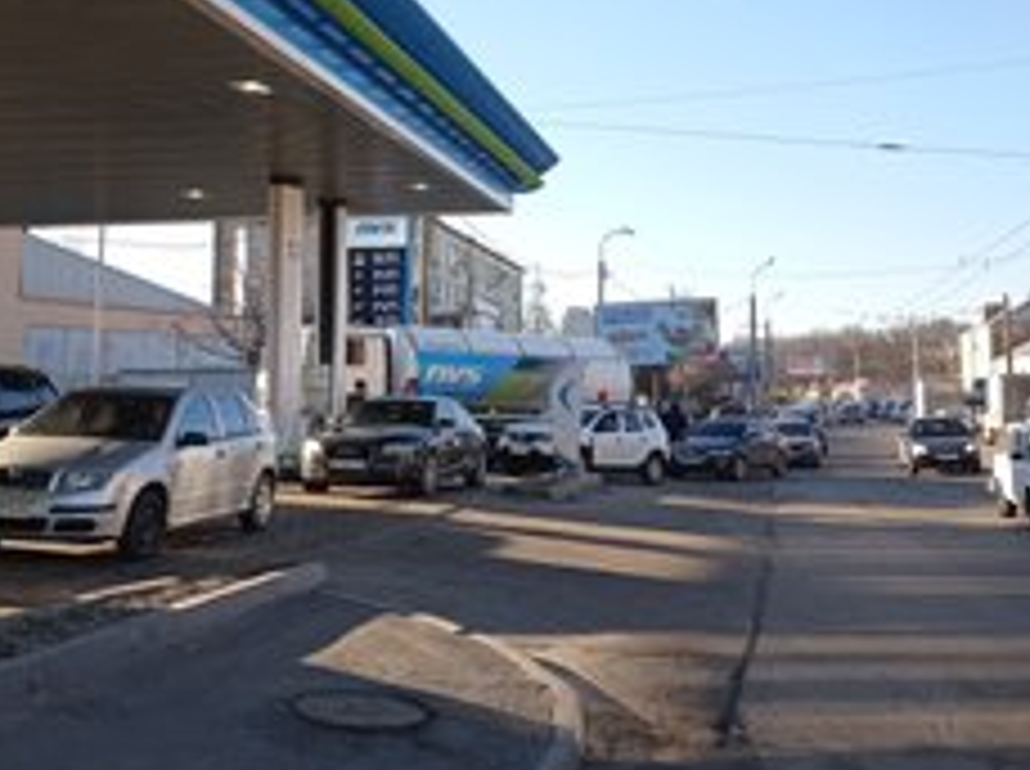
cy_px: 281
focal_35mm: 49
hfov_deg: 39.0
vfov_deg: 29.5
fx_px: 1456
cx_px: 490
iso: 101
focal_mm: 4.74
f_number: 1.79
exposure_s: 1/1497
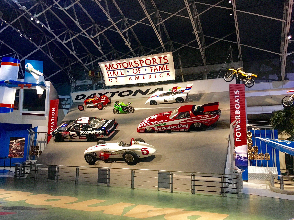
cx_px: 147
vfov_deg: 48.2
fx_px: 246
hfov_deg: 61.7
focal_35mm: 29
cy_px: 110
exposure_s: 1/30
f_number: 2.2
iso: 100
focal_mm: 4.15
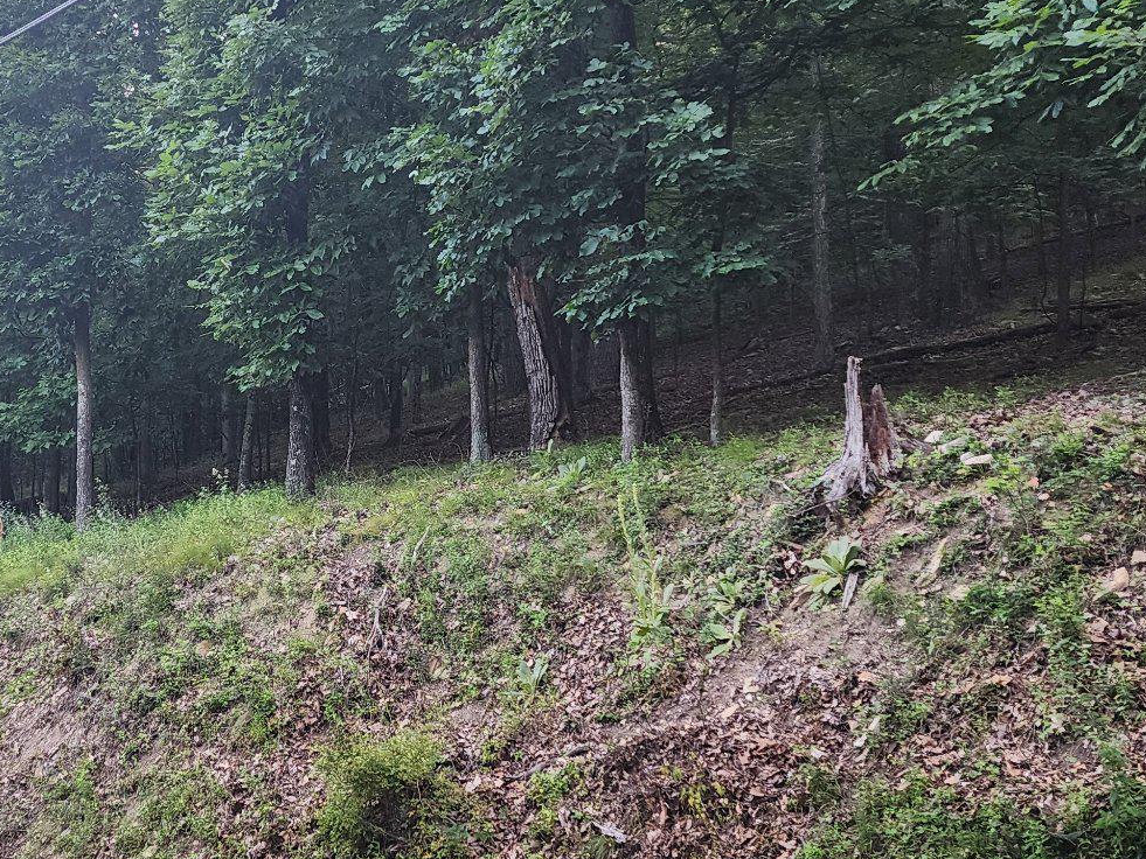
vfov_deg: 30.3
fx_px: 1589
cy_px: 419
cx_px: 329
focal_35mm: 48
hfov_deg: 38.9
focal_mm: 6.4
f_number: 1.8
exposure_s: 1/180
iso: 100
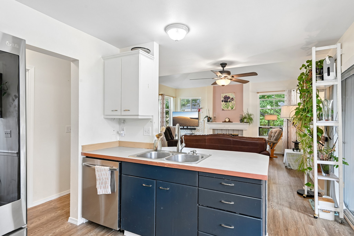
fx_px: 187
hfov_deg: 86.9
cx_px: 177
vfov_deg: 64.5
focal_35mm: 19
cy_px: 118
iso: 400
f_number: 8
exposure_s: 1/15
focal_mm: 19
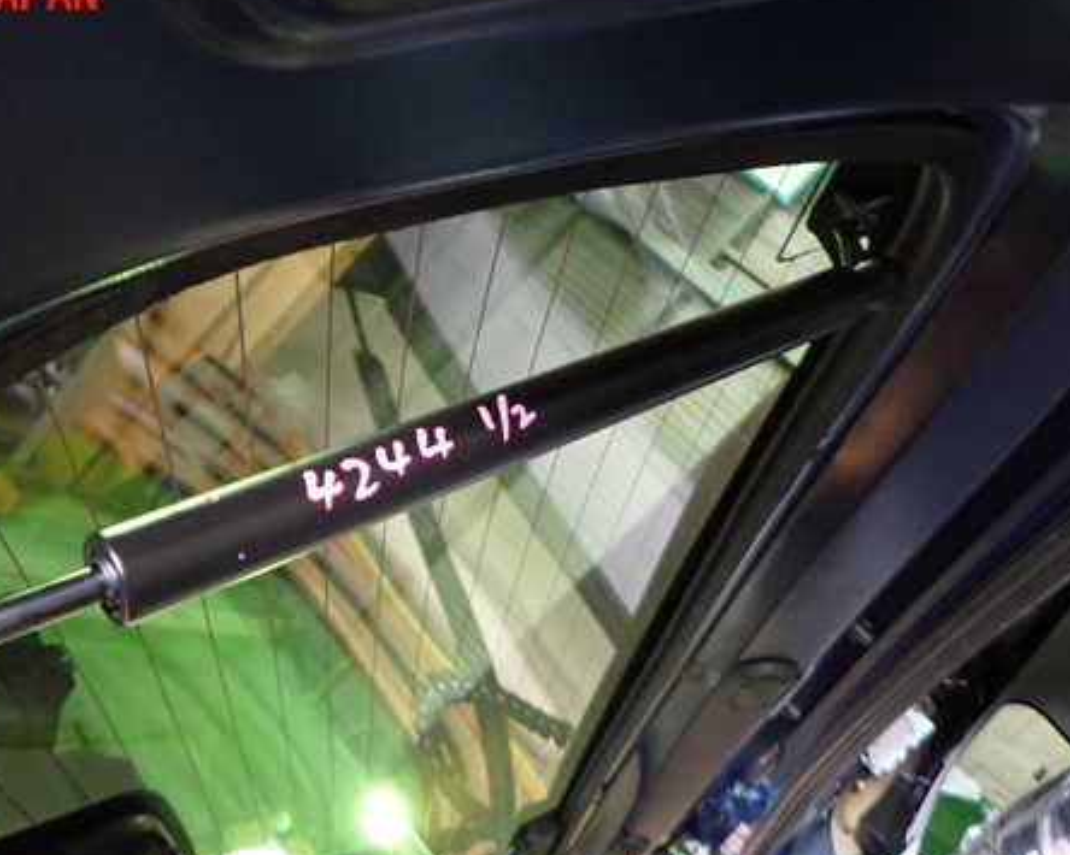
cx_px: 383
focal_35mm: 33
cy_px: 506
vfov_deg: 44.3
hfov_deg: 53.5
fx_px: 1045
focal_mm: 4.5
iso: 640
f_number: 2
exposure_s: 1/30
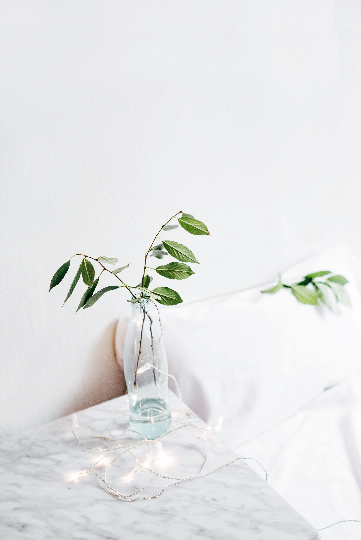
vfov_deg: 39.6
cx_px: 180
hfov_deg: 27.0
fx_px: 751
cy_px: 270
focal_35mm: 50
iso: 1000
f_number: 2.8
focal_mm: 50
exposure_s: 1/100
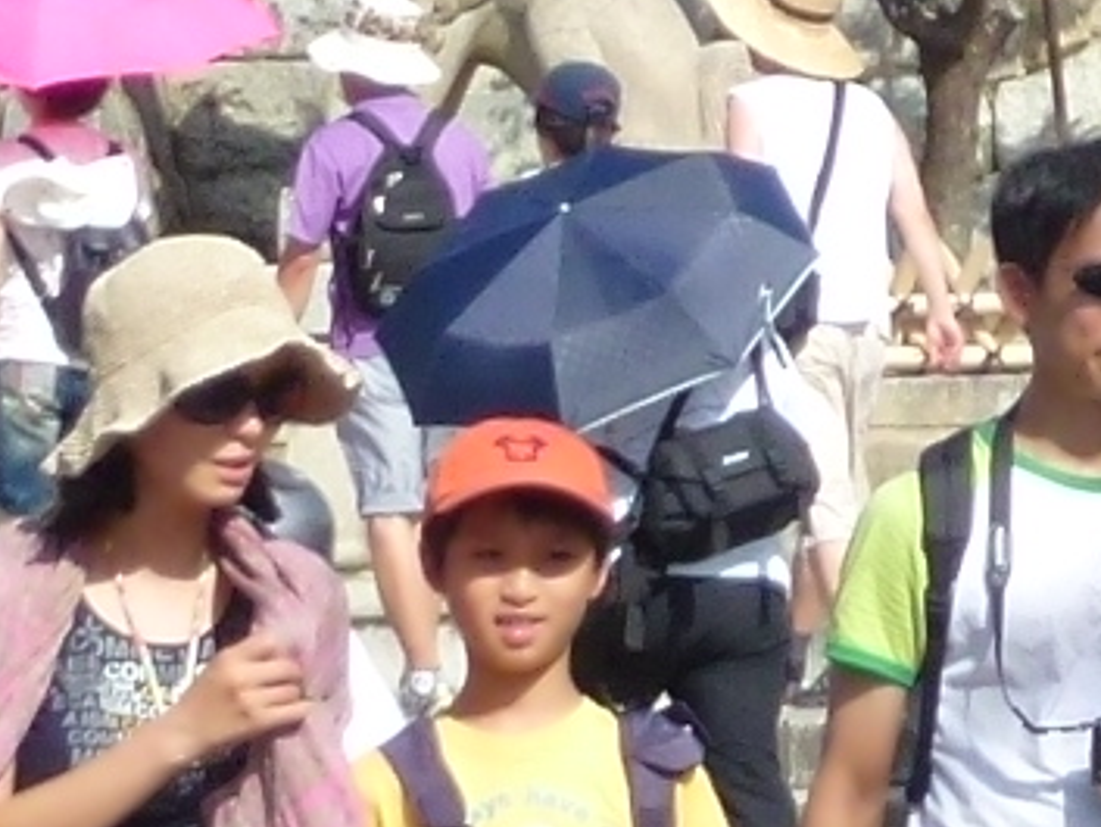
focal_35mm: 326
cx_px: 2186
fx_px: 10372
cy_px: -871
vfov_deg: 4.5
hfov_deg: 5.9
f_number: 4
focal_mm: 8
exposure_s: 1/640
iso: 100
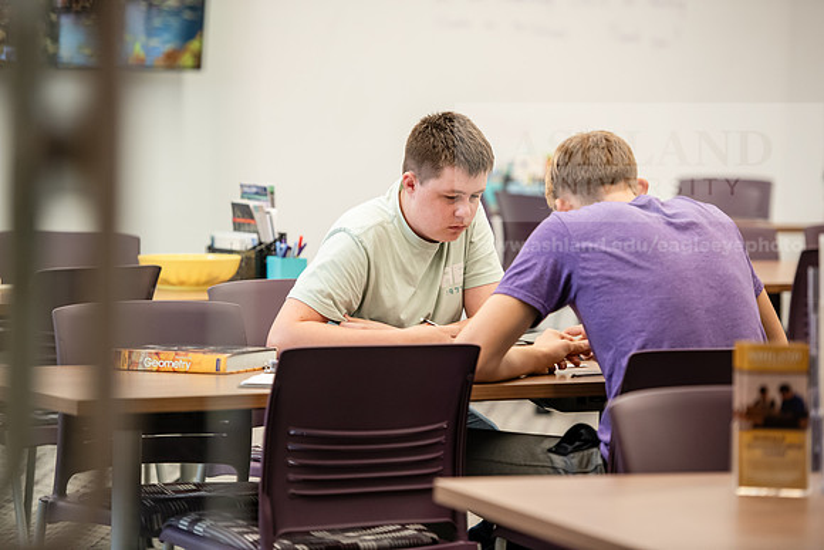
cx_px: 412
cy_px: 275
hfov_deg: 14.2
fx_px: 3320
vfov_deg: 9.5
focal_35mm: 145
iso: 1000
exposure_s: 1/200
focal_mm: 145
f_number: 3.2
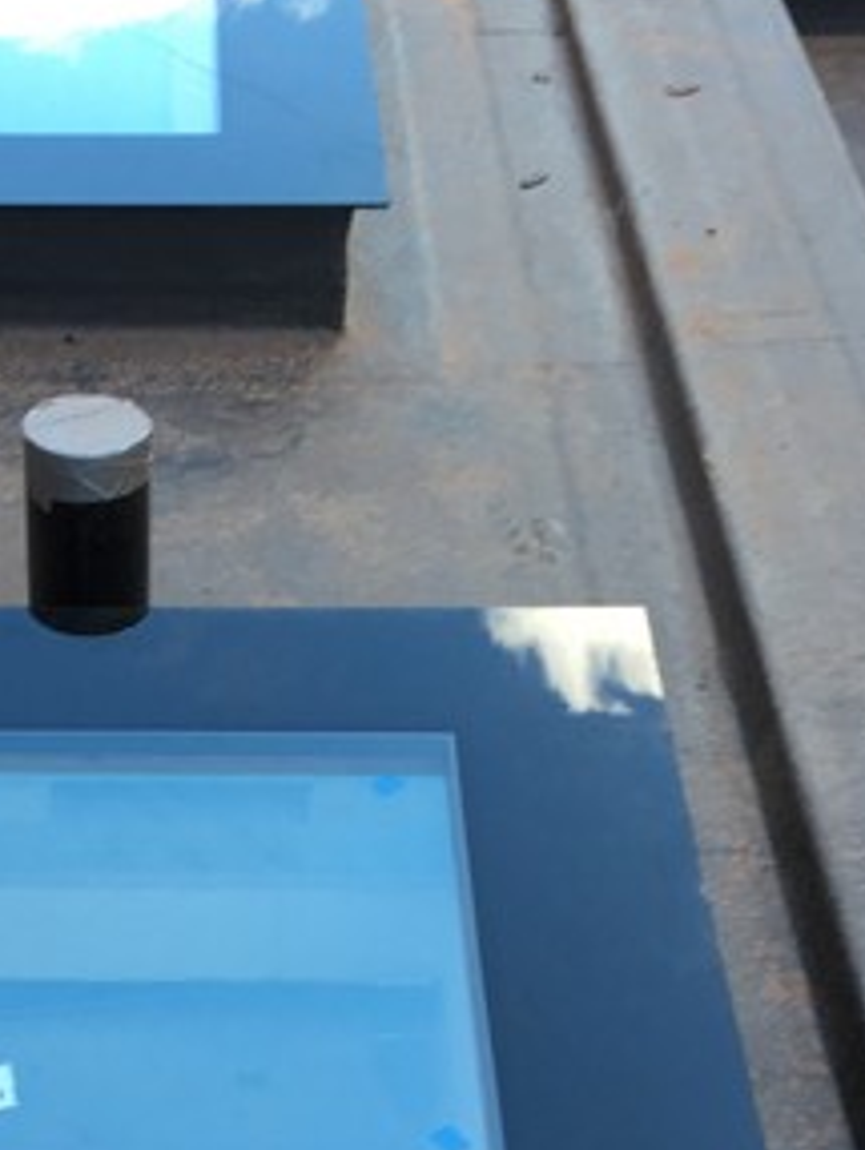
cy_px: 969
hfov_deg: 18.0
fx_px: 2695
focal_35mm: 81
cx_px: 105
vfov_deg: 23.6
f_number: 2.2
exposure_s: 1/100
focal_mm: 4.15
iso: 32
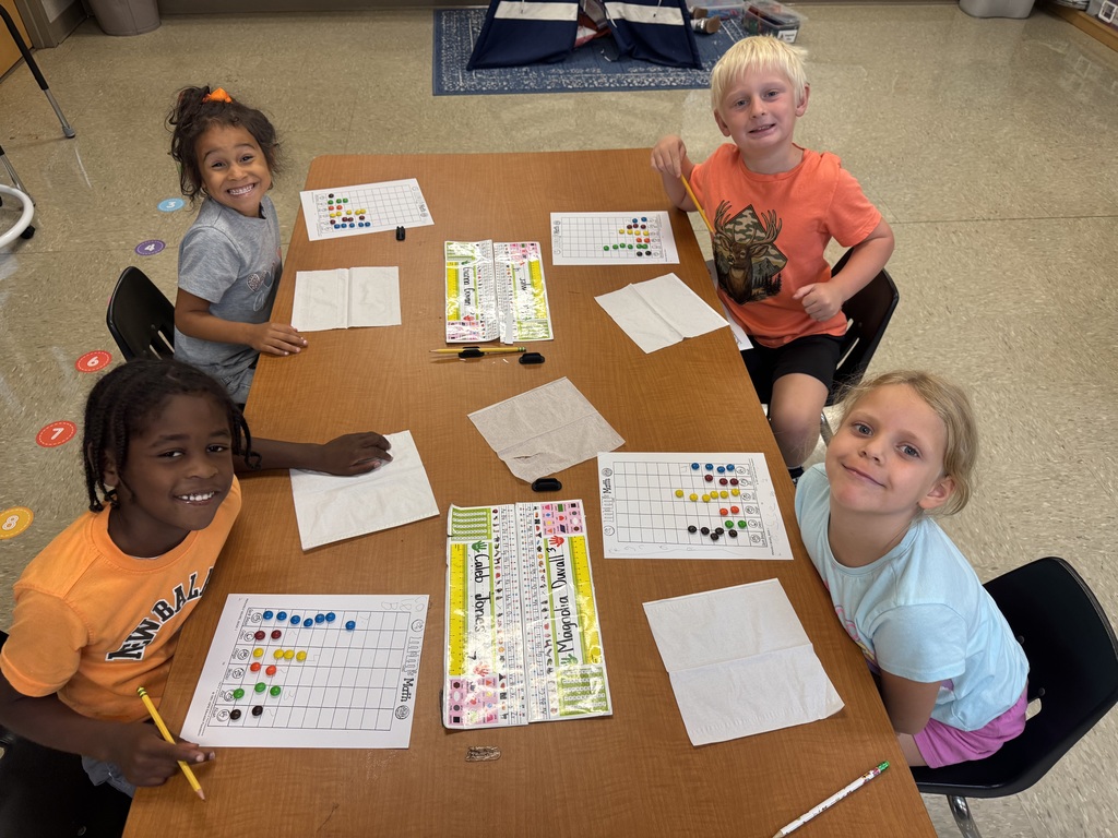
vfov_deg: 56.8
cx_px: 559
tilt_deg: -44.7
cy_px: 419
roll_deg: -1.1
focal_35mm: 24
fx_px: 775
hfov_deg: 71.6
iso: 160
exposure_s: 1/120
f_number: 1.78
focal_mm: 6.76
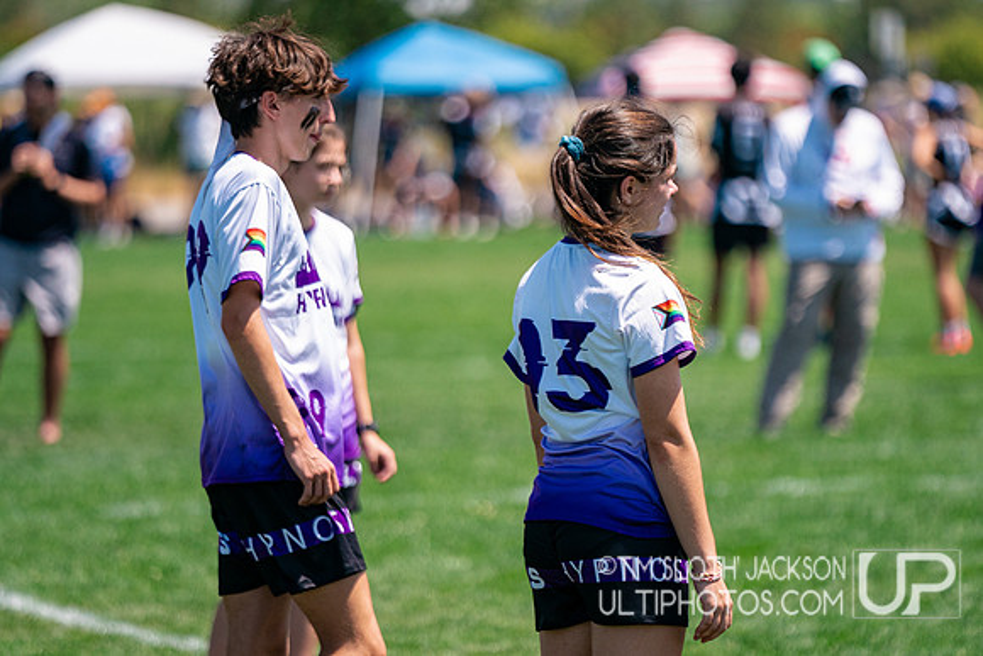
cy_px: 328
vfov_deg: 4.8
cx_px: 540
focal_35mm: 284
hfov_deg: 7.2
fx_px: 7765
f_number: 2.8
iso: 640
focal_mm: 200
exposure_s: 1/8000
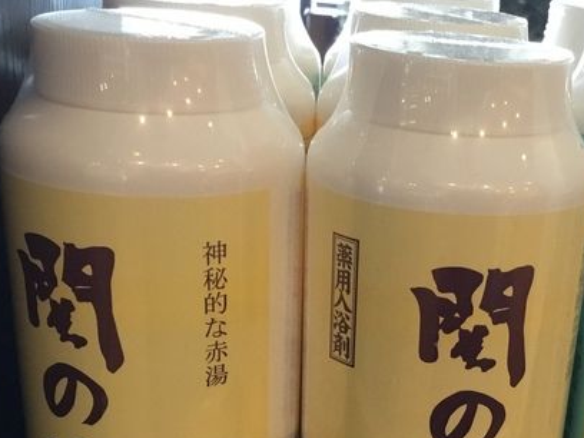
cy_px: 412
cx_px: 424
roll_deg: -4.8
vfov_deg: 22.9
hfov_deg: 30.8
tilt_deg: -26.3
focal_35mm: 62
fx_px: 1046
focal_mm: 3.3
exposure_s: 1/30
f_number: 2.4
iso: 125
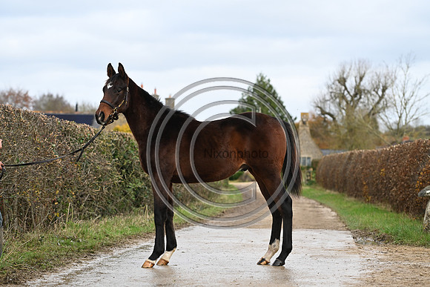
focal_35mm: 100
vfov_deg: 13.7
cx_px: 215
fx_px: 1195
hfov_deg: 20.4
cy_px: 144
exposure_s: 1/1000
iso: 900
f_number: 4
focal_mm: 100
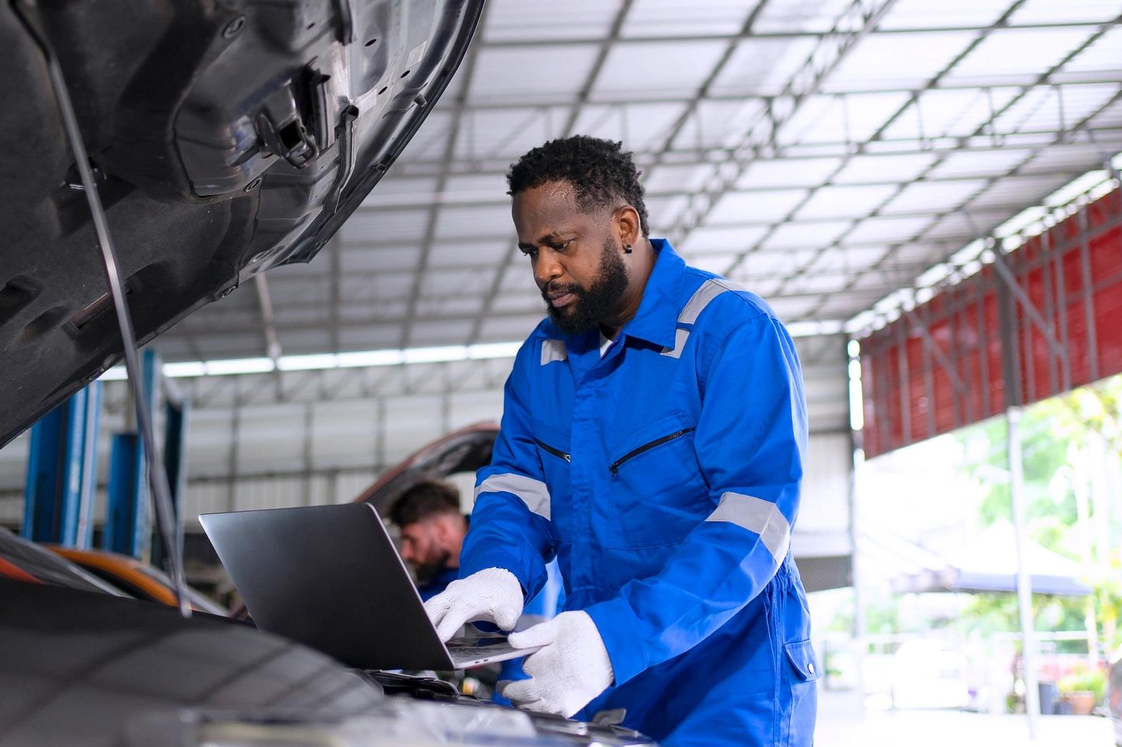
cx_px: 561
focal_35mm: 51
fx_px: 1589
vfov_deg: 26.3
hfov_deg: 38.9
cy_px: 249
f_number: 1.8
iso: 320
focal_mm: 35
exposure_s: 1/250
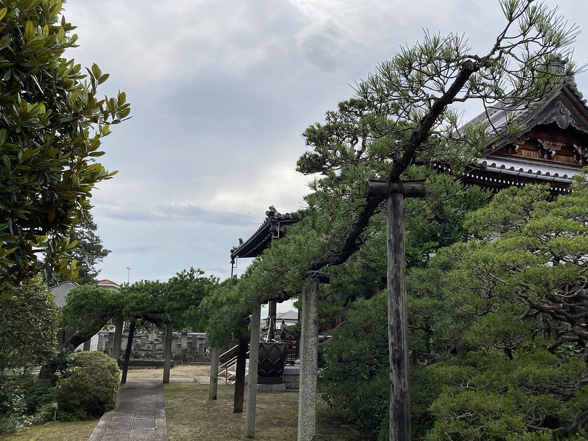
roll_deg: -3.0
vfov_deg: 49.7
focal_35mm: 28
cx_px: 294
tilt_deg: +15.0
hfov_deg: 63.4
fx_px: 476
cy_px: 220
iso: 25
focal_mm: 3.99
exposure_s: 1/2825
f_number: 1.8
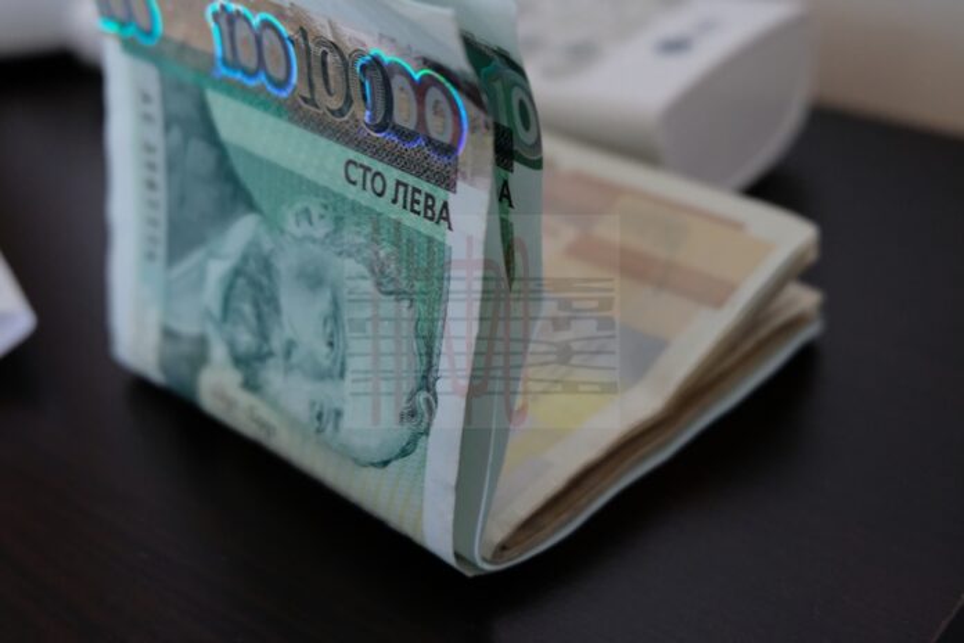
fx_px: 1419
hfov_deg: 37.5
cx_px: 482
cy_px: 322
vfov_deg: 25.5
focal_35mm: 53
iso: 3200
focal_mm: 35.5
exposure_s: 1/20
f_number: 5
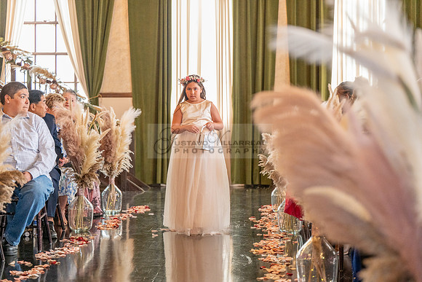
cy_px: 141
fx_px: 821
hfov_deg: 28.8
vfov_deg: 19.5
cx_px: 211
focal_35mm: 70
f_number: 2.8
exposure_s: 1/200
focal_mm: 70
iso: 1600
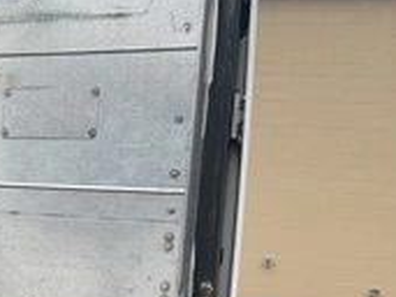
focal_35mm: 68
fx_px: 777
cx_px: -35
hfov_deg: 26.4
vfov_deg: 21.1
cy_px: 265
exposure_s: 1/1098
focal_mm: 3
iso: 25
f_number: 1.8
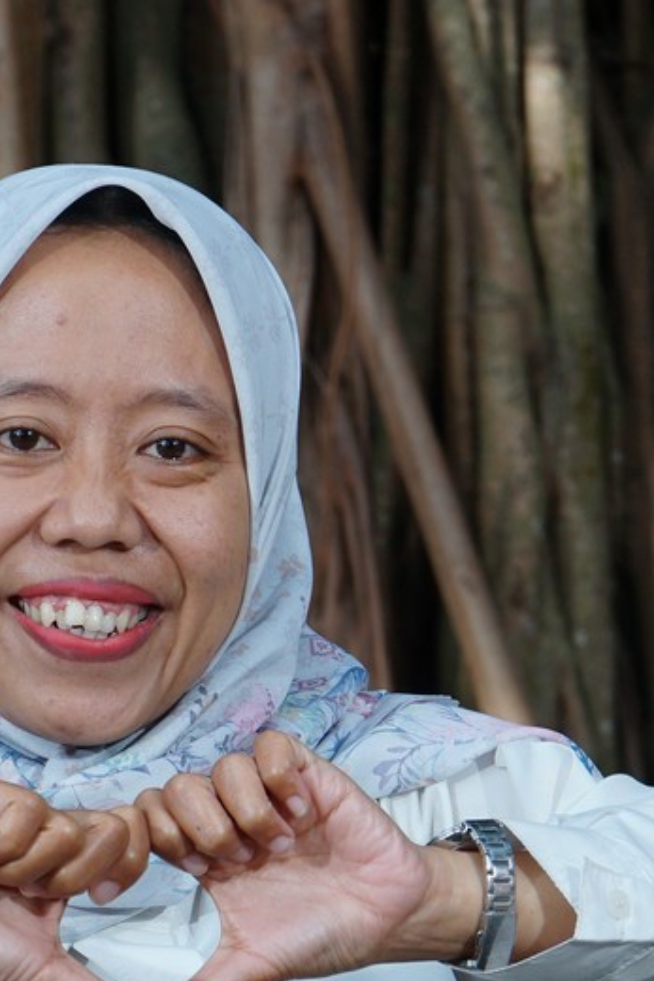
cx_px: 51
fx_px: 3926
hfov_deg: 9.5
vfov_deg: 14.0
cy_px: 1077
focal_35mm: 144
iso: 125
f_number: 7.1
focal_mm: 50
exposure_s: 1/160
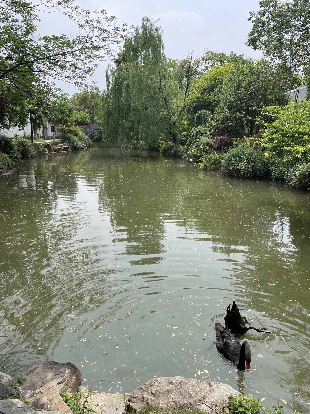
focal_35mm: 26
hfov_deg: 53.1
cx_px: 155
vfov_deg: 67.3
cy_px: 207
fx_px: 310
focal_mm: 4.2
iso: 32
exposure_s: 1/2398
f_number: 1.6
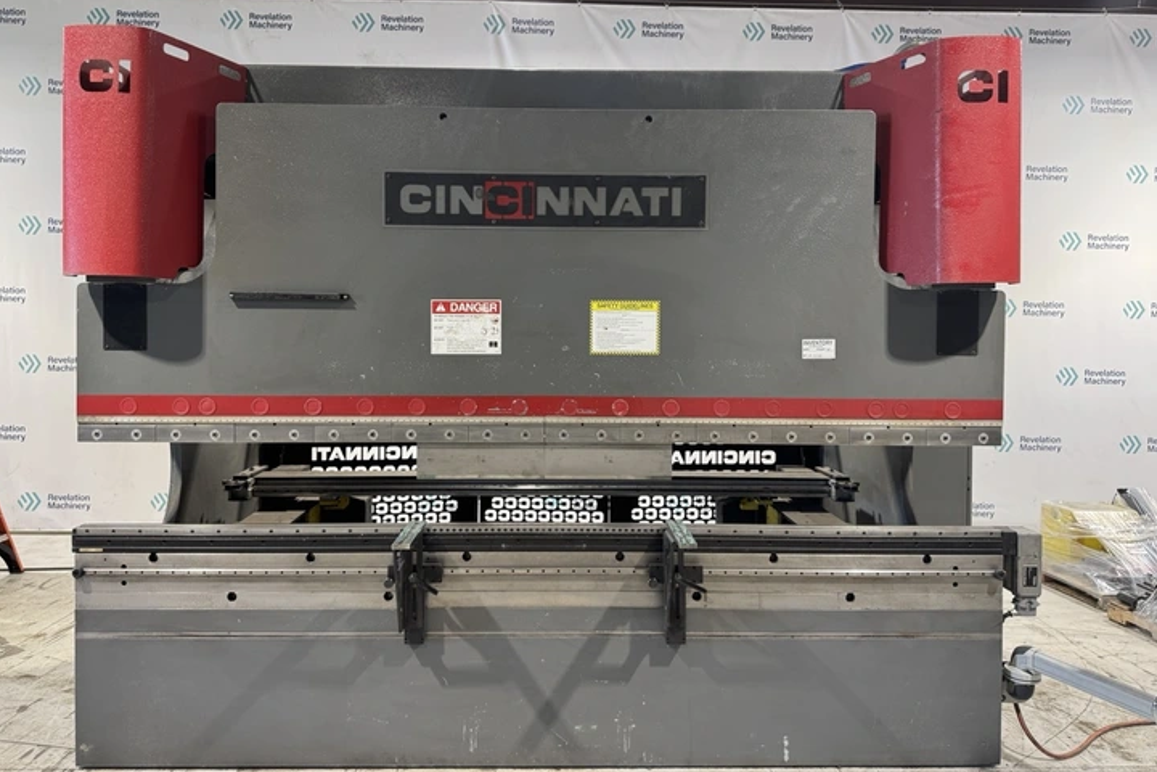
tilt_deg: -1.5
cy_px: 342
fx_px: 836
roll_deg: -0.7
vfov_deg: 49.5
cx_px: 558
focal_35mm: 26
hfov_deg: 69.4
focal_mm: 6.76
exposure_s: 1/60
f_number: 1.78
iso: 160
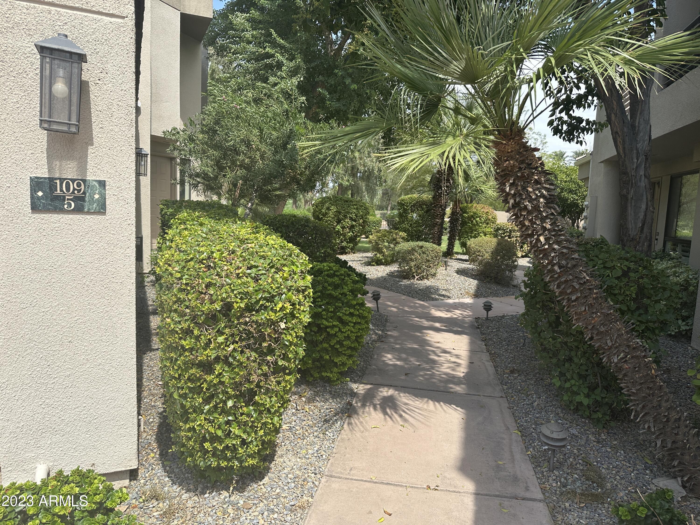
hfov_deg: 71.6
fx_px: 485
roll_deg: -2.5
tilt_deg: -6.9
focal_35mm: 24
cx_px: 350
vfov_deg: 56.8
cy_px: 262
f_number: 1.78
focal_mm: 6.86
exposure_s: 1/2591
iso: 80
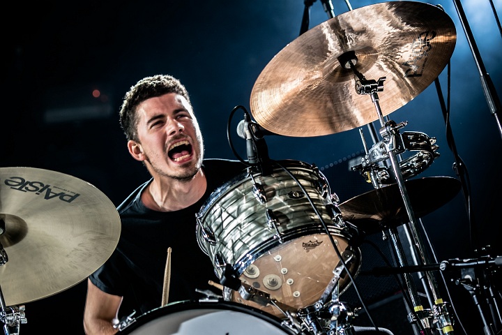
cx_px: 251
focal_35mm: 165
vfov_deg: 8.3
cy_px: 168
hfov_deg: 12.5
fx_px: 2301
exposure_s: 1/80
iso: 200
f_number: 2.8
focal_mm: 110
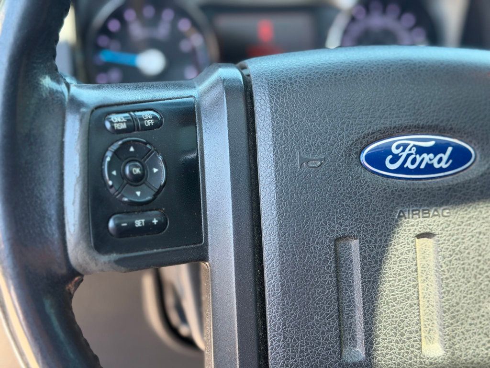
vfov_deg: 30.3
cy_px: 184
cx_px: 245
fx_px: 679
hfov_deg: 39.7
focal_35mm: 48
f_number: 1.78
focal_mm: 6.76
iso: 64
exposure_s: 1/144
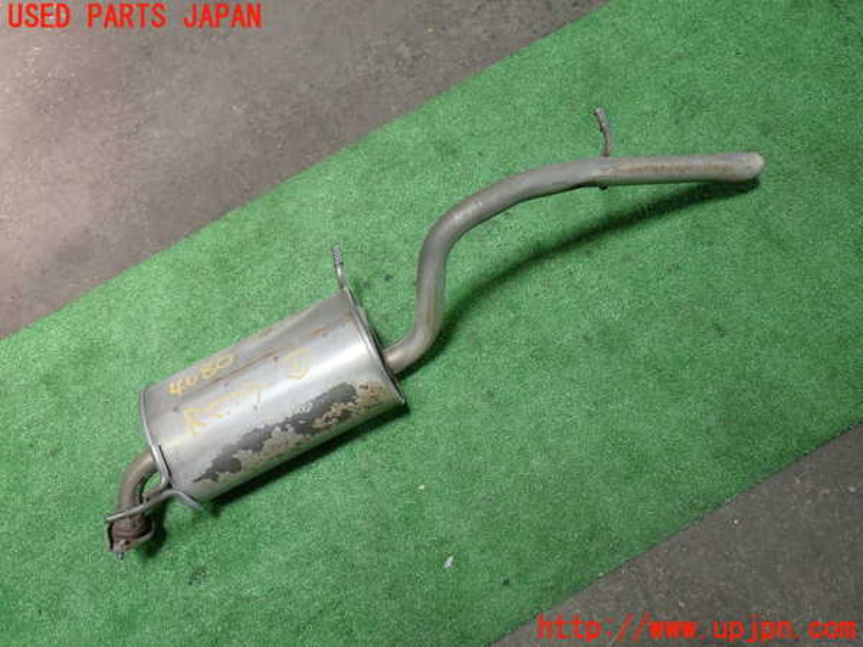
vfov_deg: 46.8
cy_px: 324
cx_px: 432
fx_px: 748
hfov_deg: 60.0
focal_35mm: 30
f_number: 2.3
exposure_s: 1/60
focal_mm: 5.4
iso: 125
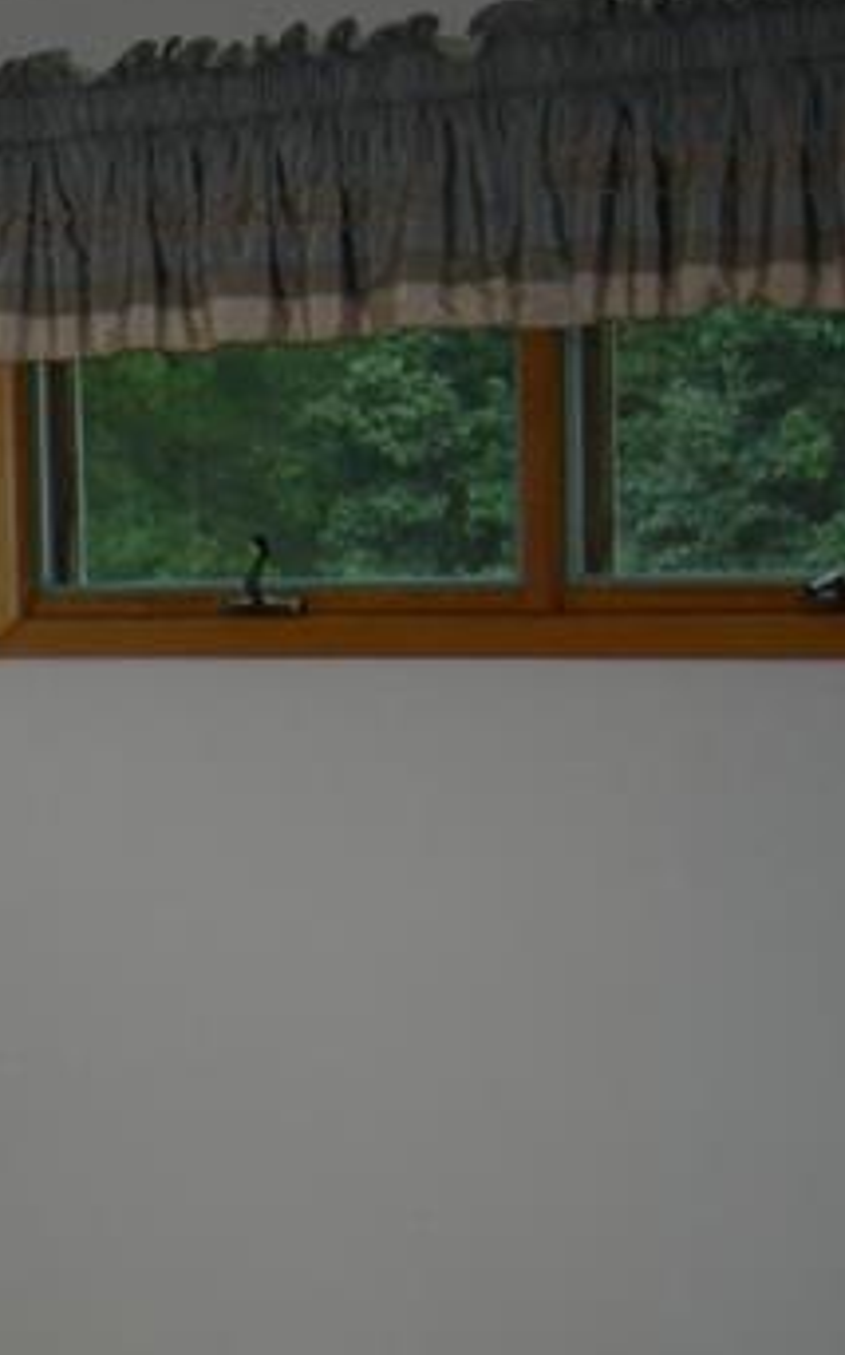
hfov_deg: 13.7
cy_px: 1031
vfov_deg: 23.1
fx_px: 3283
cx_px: -478
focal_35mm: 89
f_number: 2.7
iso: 64
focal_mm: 7.5
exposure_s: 1/60.1
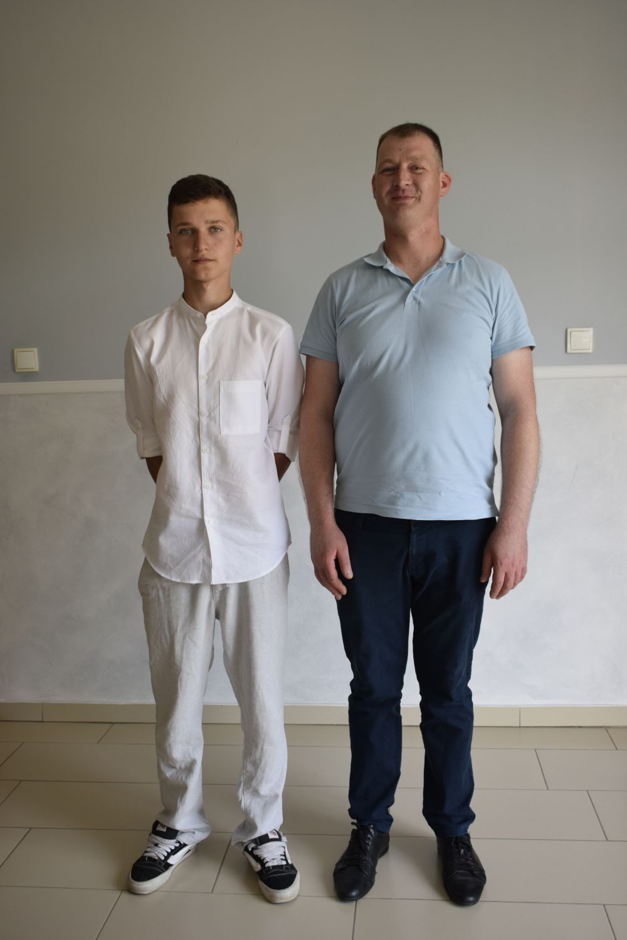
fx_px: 940
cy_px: 470
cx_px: 314
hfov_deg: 36.9
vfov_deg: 53.1
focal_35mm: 36
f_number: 5
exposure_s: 1/100
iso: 400
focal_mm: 24
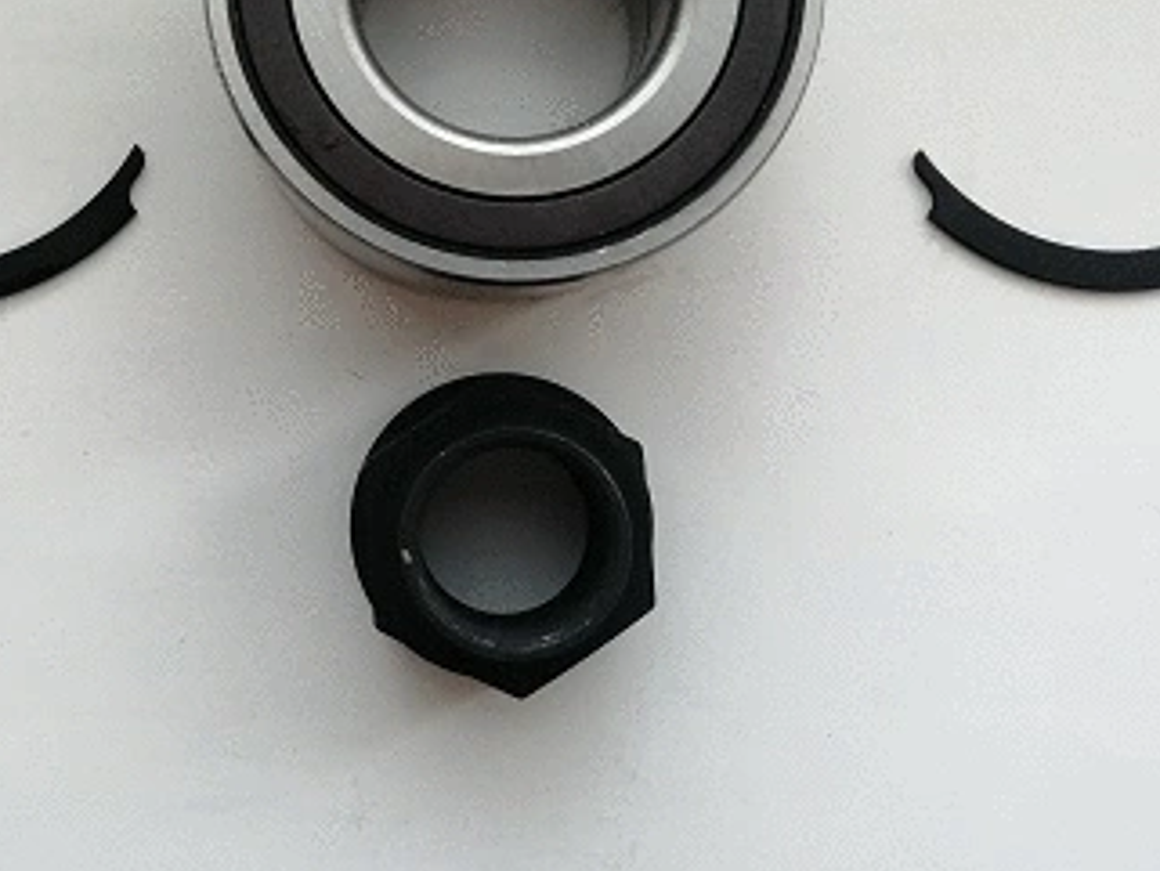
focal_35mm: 43
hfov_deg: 43.4
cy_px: 271
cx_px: 416
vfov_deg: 33.2
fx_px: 1441
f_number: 1.8
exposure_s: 1/120
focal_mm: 3.95
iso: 160
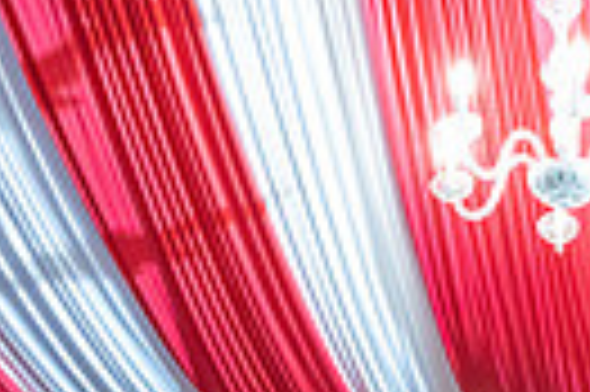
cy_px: 750
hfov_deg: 29.4
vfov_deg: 17.0
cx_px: 644
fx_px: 1015
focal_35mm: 62
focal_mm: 14
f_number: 8
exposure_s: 1/50
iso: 10000
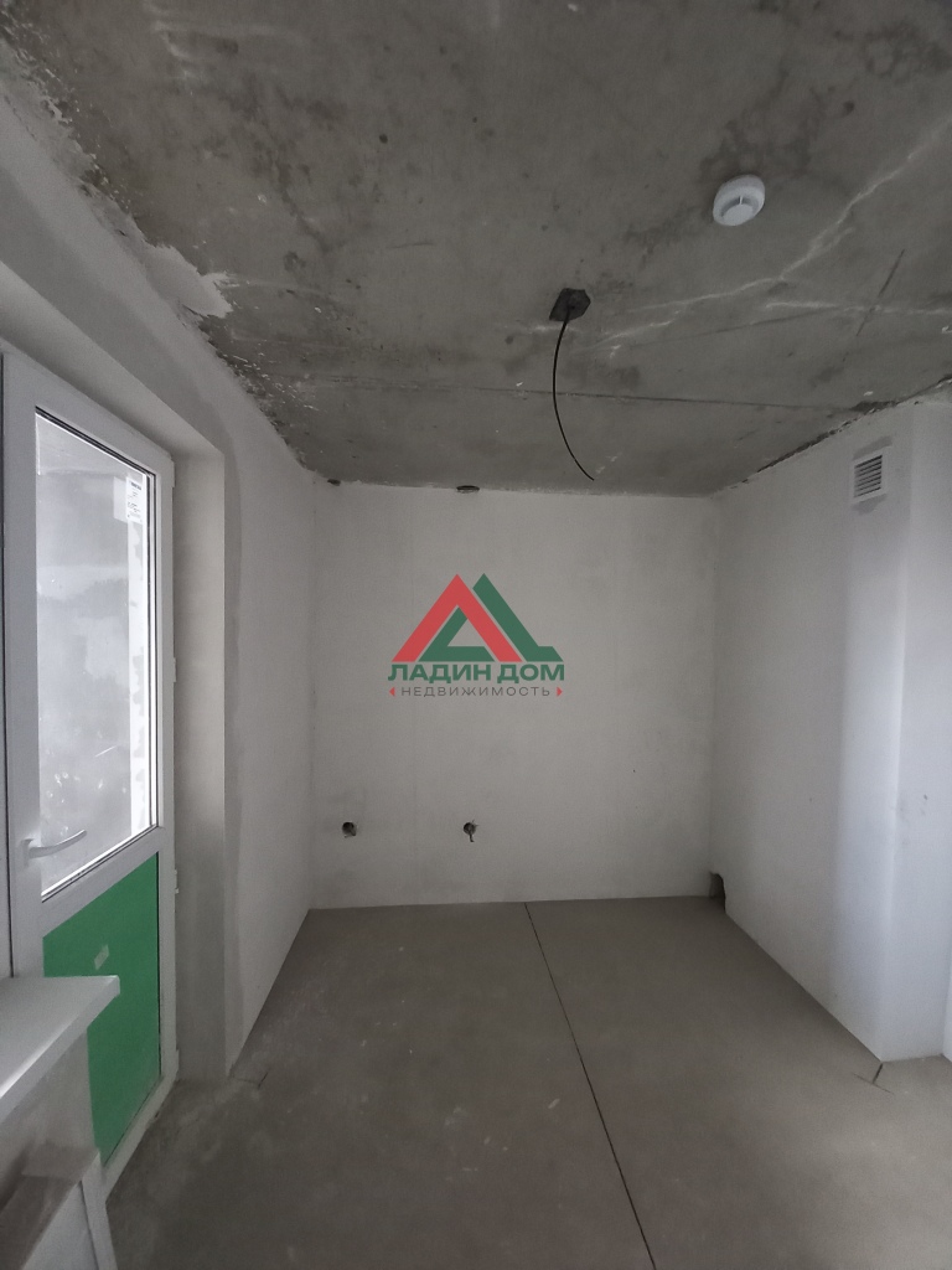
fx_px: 477
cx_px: 476
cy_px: 635
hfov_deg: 89.9
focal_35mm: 13
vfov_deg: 106.2
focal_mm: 1.42
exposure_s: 1/14.3
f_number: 2.2
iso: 500
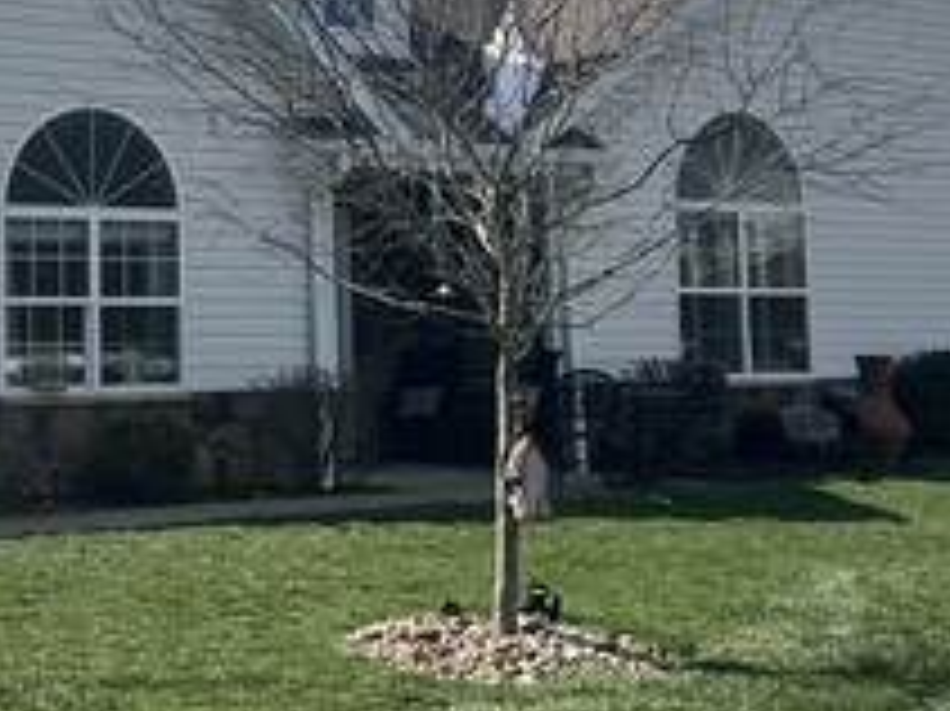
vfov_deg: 18.4
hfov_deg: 24.2
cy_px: 104
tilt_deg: +6.8
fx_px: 2167
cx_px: 131
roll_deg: +2.0
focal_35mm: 79
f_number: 1.5
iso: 50
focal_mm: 5.7
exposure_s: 1/6993
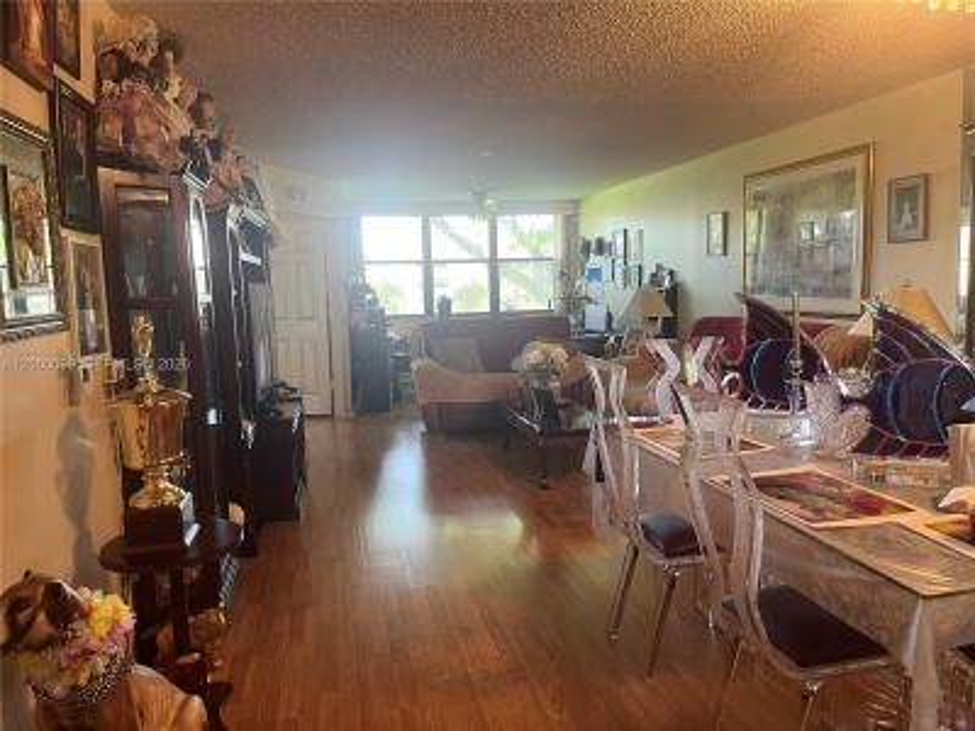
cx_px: 488
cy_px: 366
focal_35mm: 26
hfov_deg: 67.3
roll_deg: +1.5
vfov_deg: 53.1
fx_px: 732
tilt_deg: -7.0
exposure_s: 1/60
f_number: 1.6
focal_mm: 5.1
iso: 160
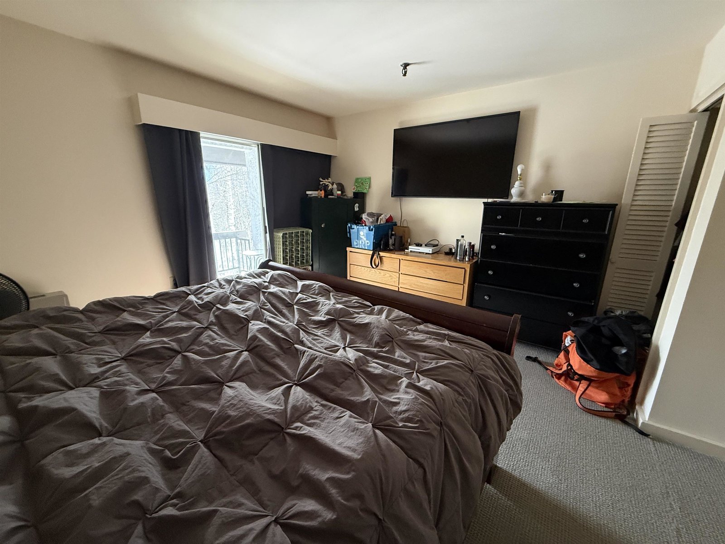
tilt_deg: -14.5
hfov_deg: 102.1
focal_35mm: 14
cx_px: 362
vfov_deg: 85.7
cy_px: 272
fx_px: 293
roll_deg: -0.3
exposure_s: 1/60
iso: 500
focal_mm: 2.22
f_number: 2.2
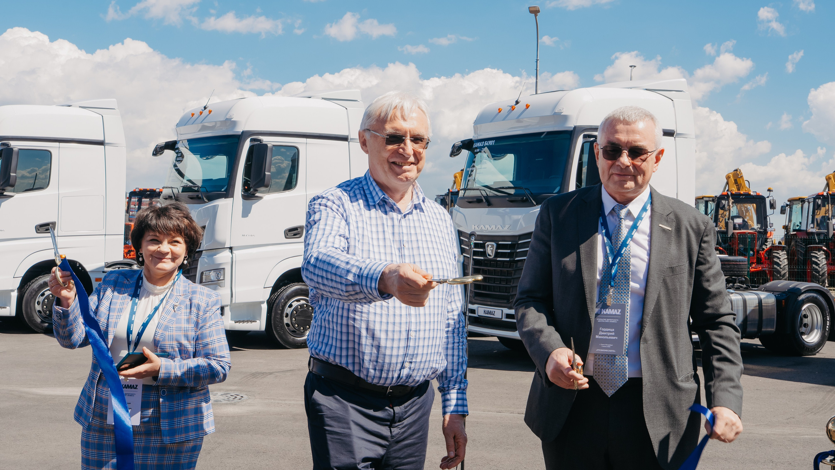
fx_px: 952
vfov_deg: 27.7
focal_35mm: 43
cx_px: 416
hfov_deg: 47.4
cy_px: 221
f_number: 13
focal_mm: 38
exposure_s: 1/125
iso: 160
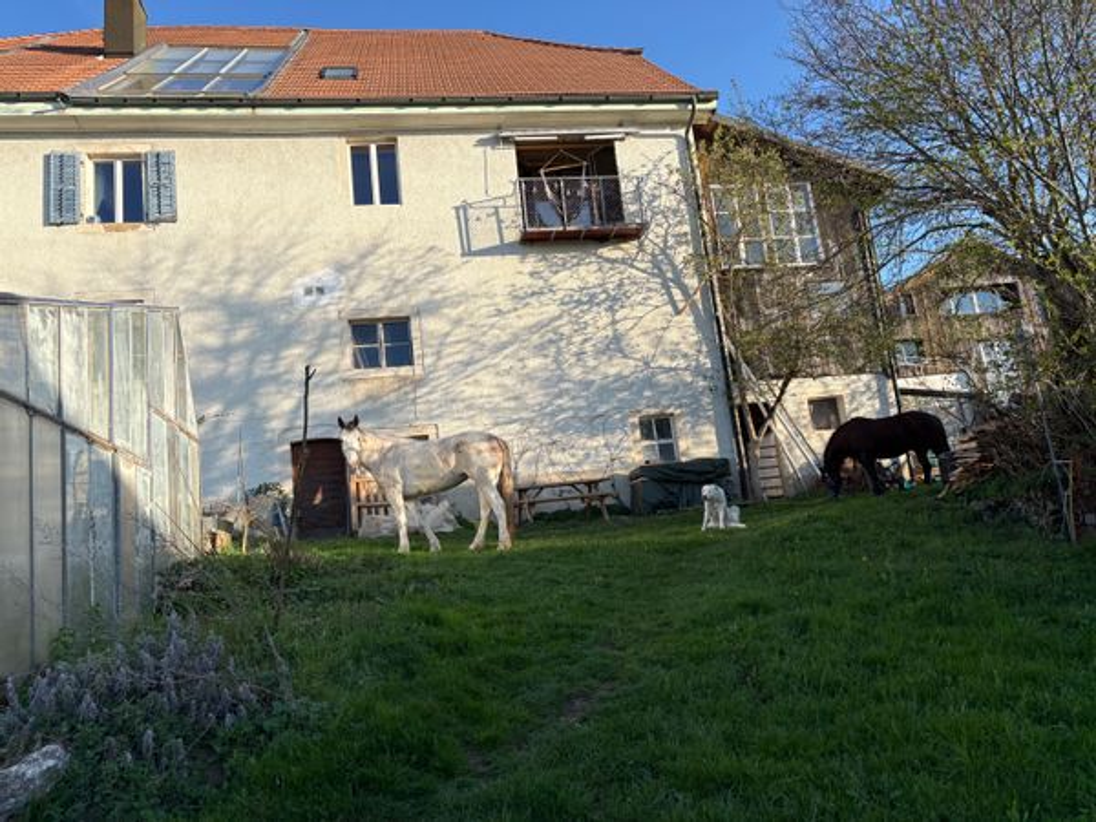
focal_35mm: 26
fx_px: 823
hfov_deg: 67.3
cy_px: 411
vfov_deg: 53.1
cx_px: 548
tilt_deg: +10.3
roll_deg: +6.2
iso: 50
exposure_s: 1/1364
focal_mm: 5.96
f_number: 1.6
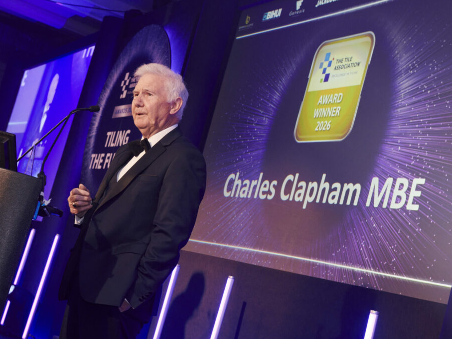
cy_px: 170
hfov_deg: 25.7
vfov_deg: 19.4
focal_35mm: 76
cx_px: 205
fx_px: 992
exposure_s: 1/160
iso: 2000
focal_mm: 70
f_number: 7.1
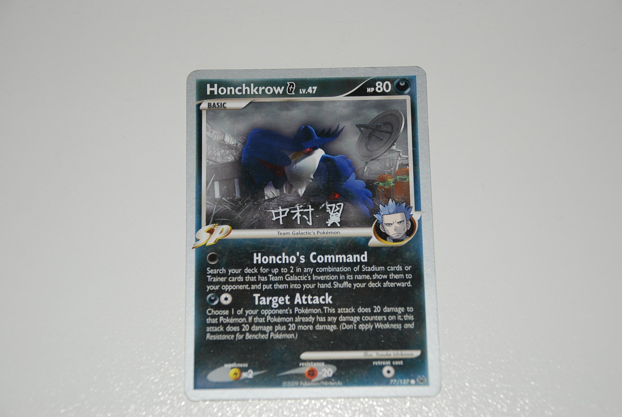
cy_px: 208
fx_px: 1609
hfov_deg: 21.9
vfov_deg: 14.7
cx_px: 311
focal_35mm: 93
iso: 200
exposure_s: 1/60
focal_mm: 62
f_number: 5.3
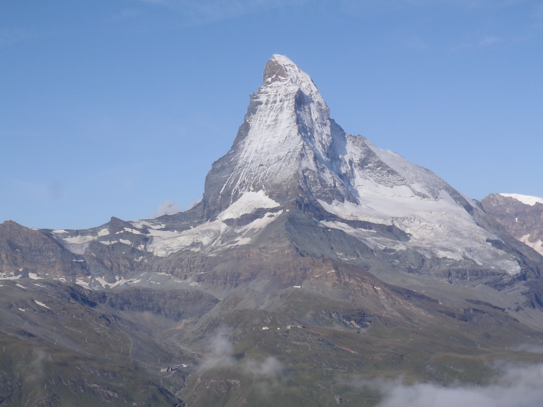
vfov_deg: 14.5
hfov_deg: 19.3
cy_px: 204
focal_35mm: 102
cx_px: 272
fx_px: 1600
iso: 80
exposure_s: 1/400
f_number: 6.3
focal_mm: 18.2
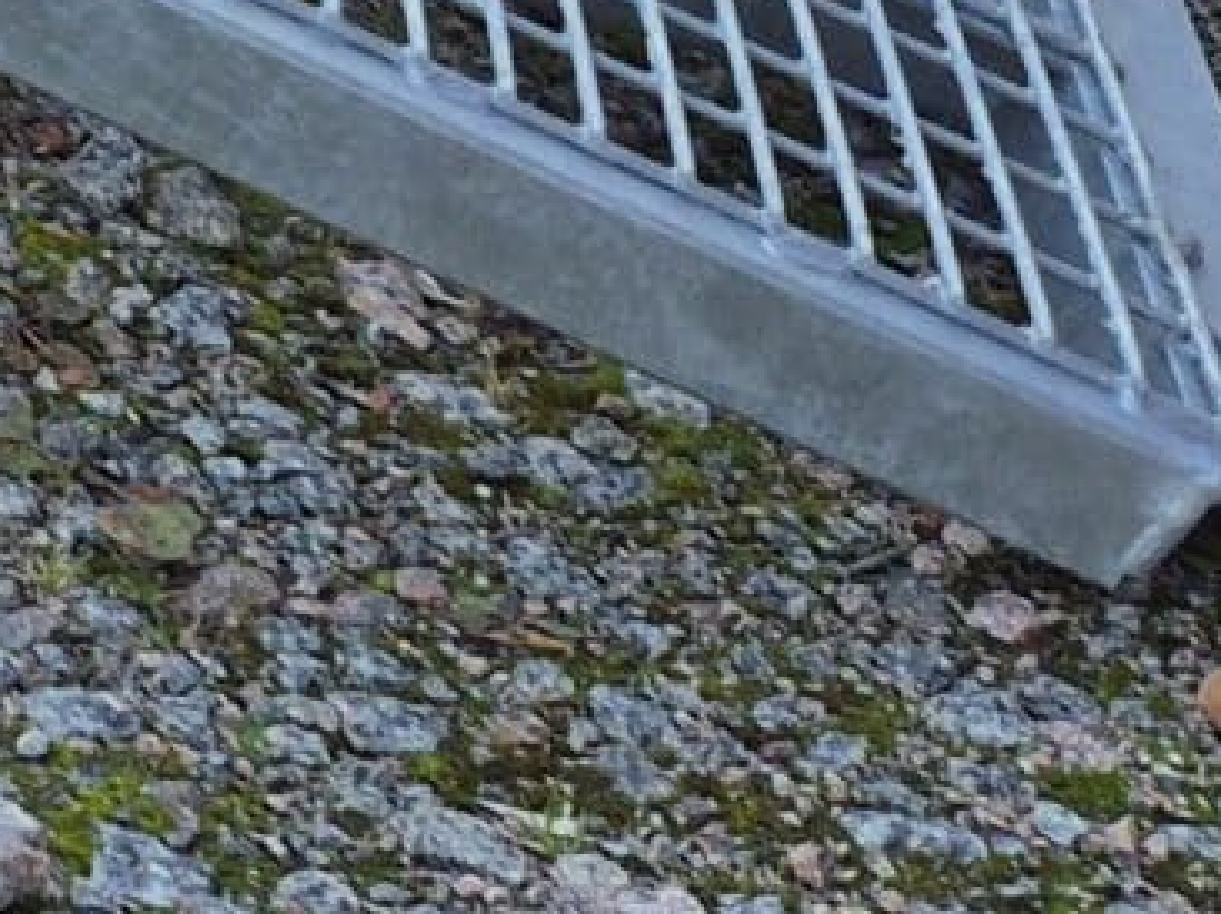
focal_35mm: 161
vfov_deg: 8.7
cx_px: -2846
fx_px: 5675
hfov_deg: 9.0
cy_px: -954
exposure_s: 1/528
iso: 25
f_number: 1.8
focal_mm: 5.4
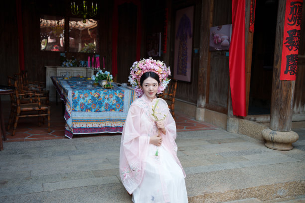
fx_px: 297
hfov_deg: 54.4
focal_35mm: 35
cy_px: 102
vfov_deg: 37.9
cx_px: 152
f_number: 4
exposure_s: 1/50
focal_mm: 35
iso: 100
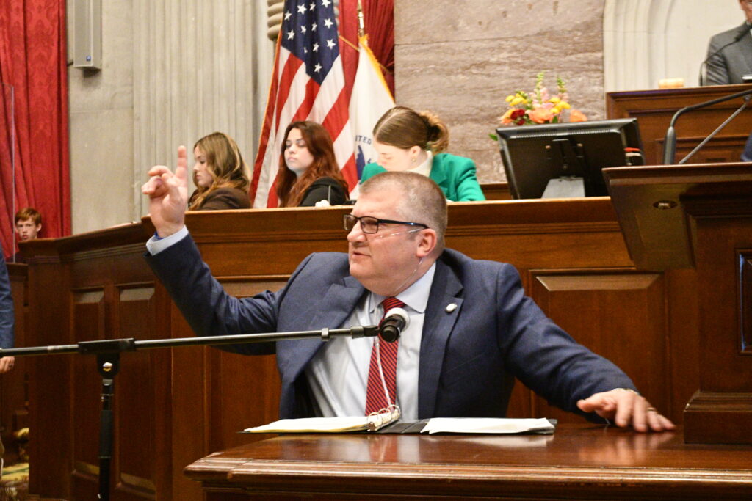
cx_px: 376
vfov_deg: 20.6
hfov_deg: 30.5
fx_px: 1379
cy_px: 250
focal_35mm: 66
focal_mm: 44
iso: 12800
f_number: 5.3
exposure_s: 1/40
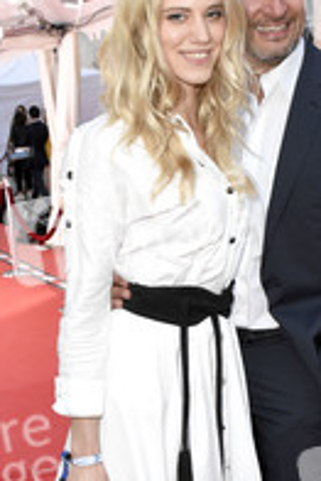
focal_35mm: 55
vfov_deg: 35.5
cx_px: 201
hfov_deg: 24.6
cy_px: 351
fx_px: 734
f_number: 6.3
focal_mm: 18
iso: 1600
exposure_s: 1/60
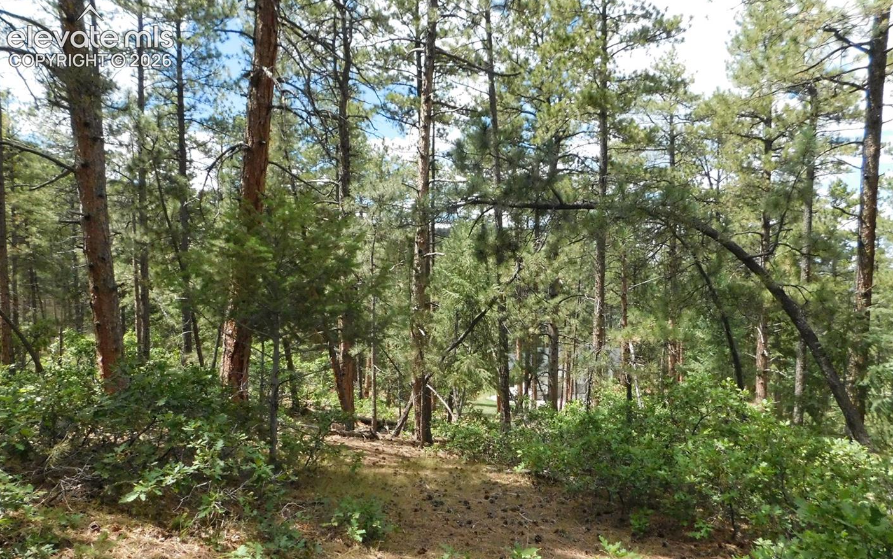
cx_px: 457
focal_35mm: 25
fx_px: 609
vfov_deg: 49.0
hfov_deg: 72.5
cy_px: 332
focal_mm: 4
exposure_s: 1/1000
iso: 800
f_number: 6
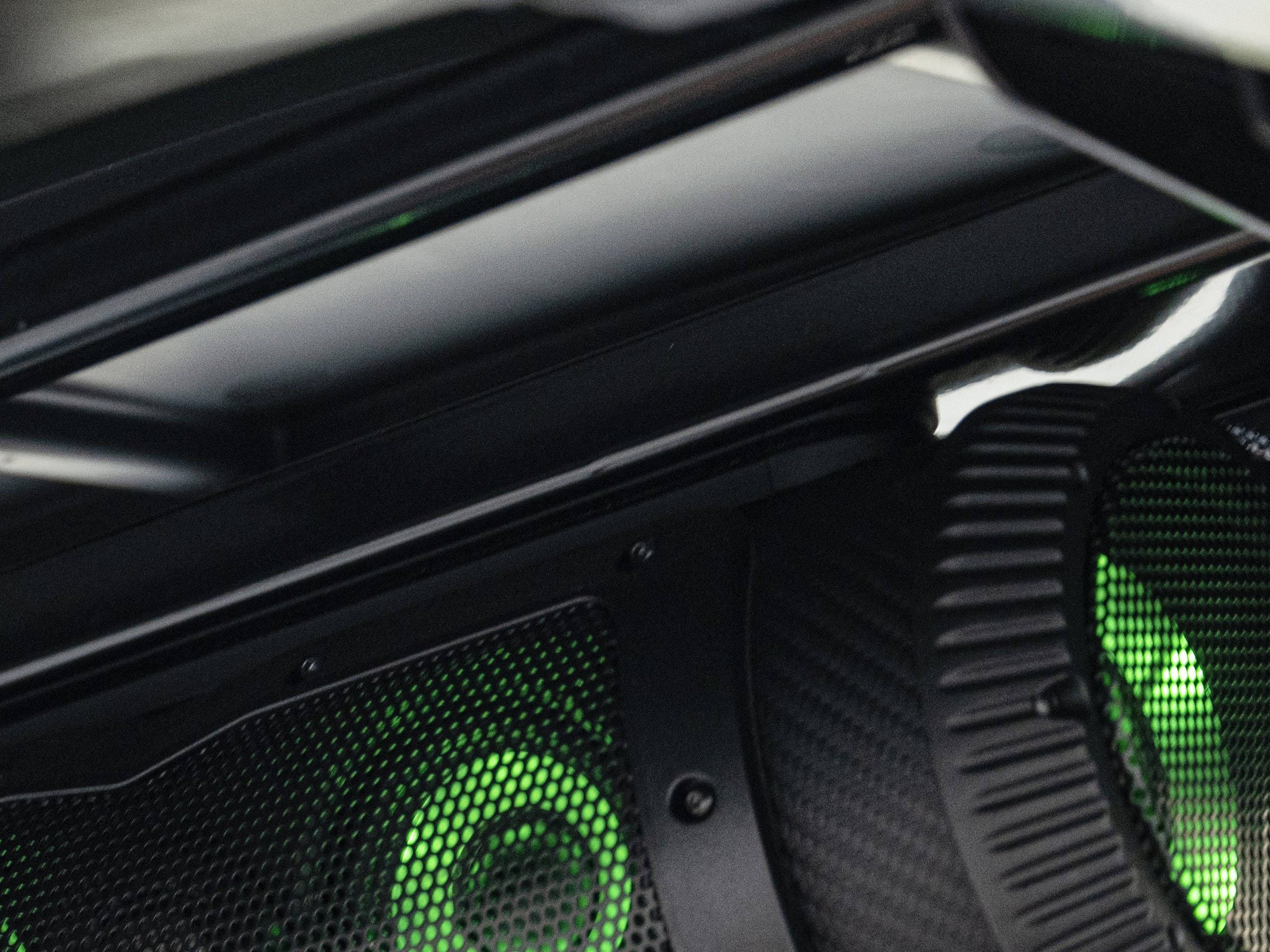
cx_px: -348
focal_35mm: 220
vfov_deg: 6.7
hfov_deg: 8.9
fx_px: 8071
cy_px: 1109
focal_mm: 70
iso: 500
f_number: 3.5
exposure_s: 1/60
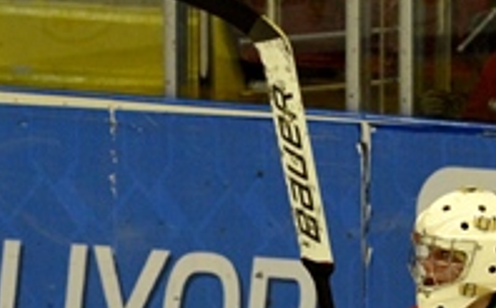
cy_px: 418
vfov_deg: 2.2
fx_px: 8016
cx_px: 616
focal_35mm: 594
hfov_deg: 3.5
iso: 1250
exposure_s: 1/640
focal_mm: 120
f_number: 4
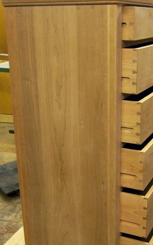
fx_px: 340
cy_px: 135
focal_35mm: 51
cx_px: 112
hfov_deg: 25.1
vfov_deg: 39.5
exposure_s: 1/15
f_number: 3.4
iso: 140
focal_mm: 5.5
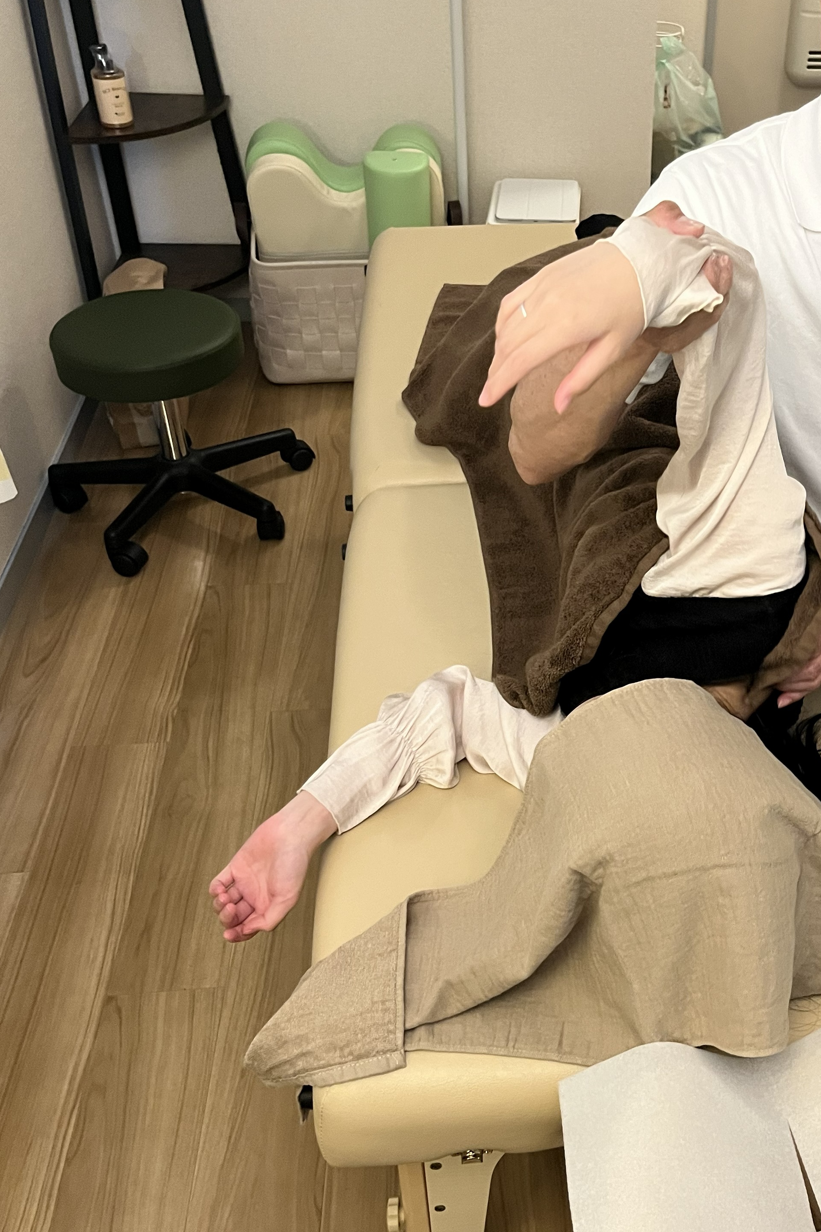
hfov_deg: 34.1
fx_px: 1300
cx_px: 640
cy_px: 621
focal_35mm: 38
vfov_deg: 50.7
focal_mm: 5.1
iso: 250
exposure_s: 1/50
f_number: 1.6
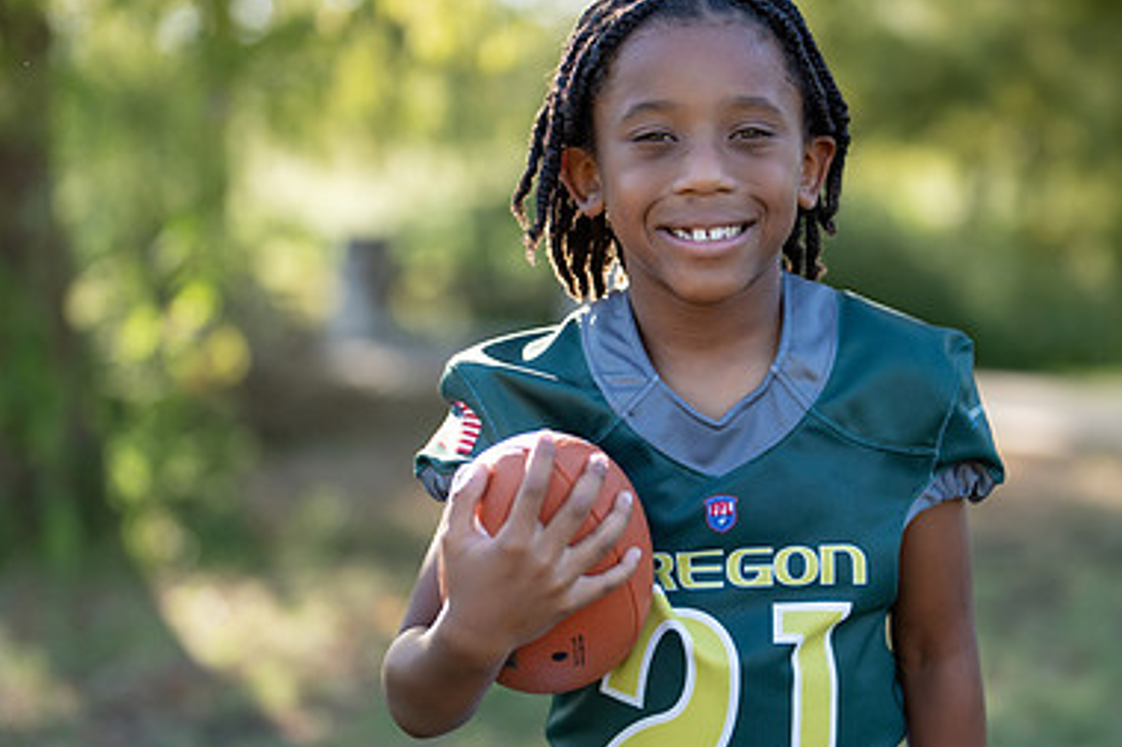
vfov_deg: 15.2
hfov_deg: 22.5
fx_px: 2804
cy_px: 425
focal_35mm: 90
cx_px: 774
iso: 100
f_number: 1.2
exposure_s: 1/1250
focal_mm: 50
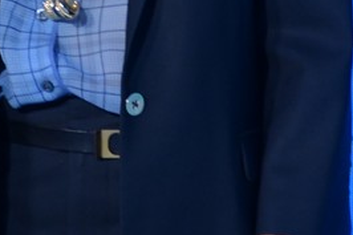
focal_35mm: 620
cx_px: 62
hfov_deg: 3.3
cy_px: -308
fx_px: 6075
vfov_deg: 2.2
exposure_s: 1/320
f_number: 4
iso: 1250
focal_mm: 110
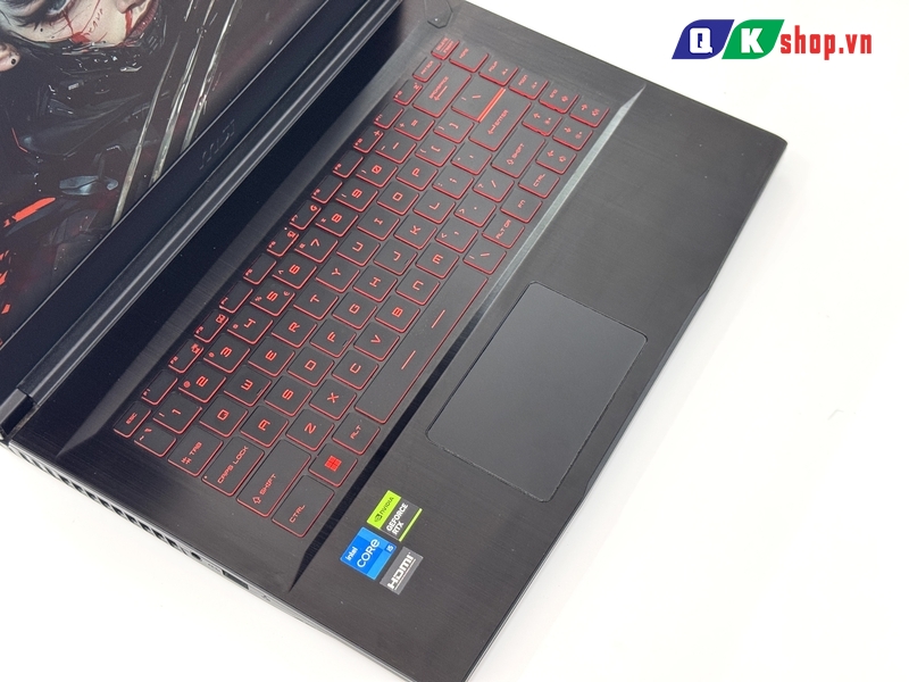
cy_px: 341
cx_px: 454
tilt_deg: -59.0
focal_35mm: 48
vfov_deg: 30.3
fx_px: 1260
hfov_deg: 39.7
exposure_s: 1/67
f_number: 1.78
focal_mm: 6.76
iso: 100
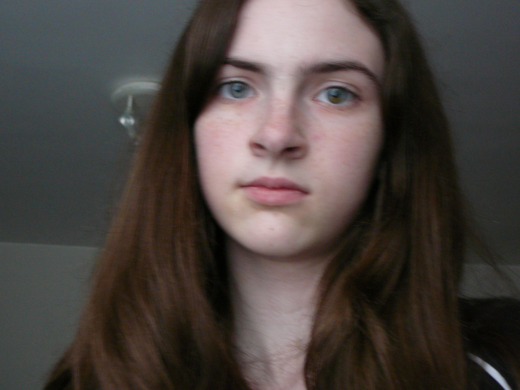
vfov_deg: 29.7
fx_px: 736
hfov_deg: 38.9
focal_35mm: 49
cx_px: 260
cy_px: 195
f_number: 3.4
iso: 200
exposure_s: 1/8
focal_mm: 7.3
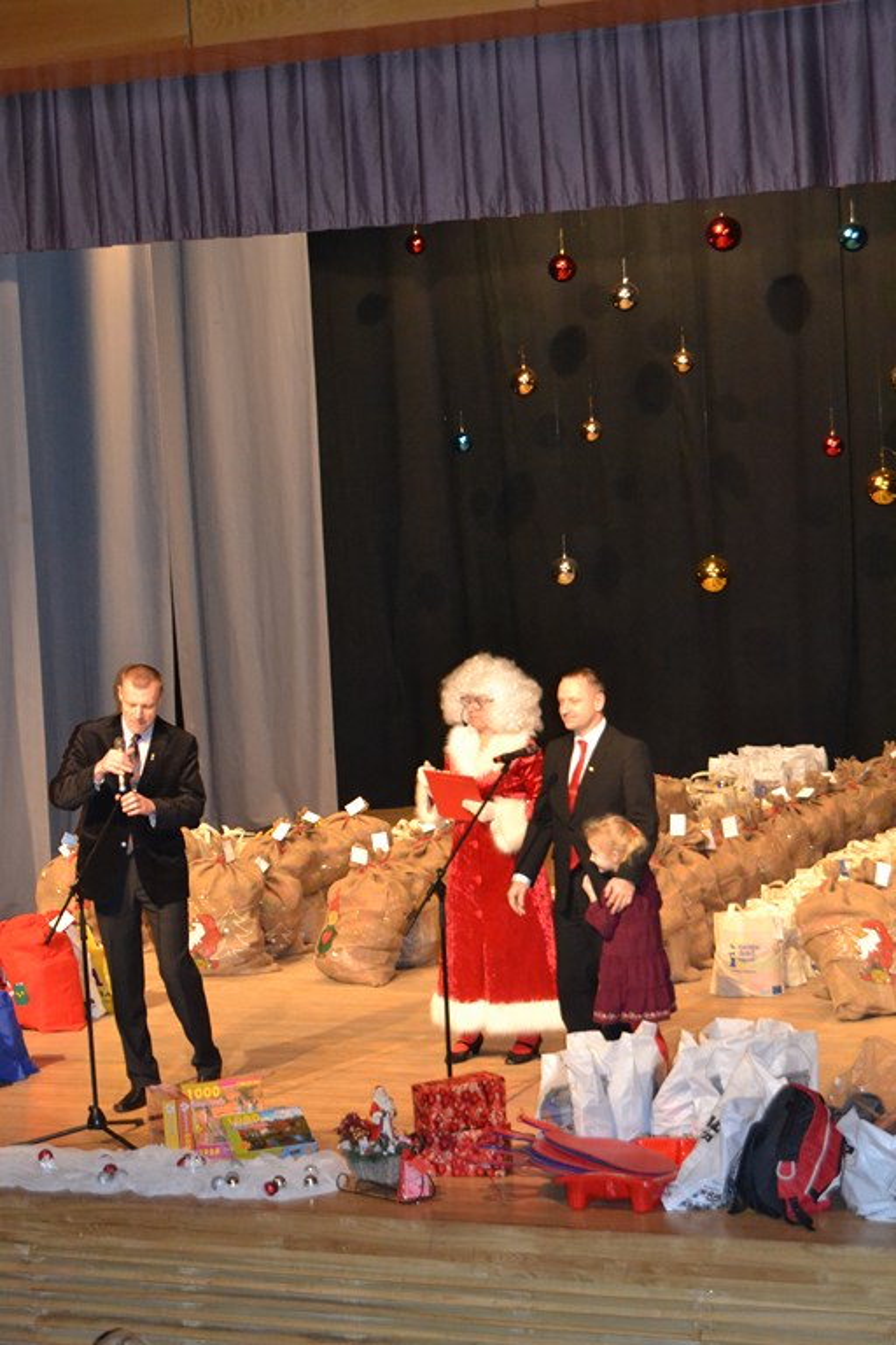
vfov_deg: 24.6
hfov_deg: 16.6
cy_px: 672
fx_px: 3080
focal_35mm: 82
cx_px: 448
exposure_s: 1/60
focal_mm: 55
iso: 3200
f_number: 5.6
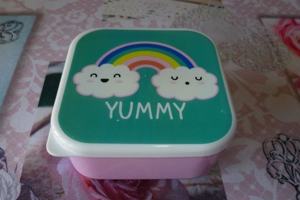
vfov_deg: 41.1
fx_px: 267
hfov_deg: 58.7
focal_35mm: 32
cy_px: 106
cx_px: 153
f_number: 2.9
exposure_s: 1/30
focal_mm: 5.4
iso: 80
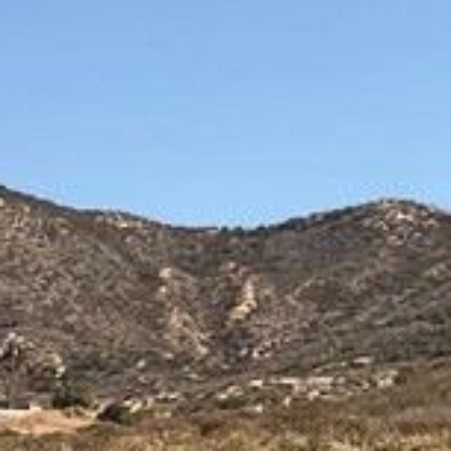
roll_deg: -2.6
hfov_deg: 9.6
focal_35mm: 171
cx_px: -442
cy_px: 1008
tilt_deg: -10.4
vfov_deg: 9.3
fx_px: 2521
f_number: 1.8
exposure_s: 1/2058
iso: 16
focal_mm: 3
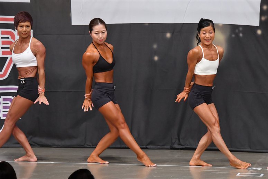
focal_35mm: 255
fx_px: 1897
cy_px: 90
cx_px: 134
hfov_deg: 8.1
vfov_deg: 5.4
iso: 5000
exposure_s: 1/400
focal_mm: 170
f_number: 5.6
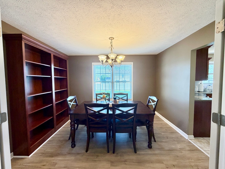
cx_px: 112
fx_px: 91
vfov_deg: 85.7
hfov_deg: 102.1
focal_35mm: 14
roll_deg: +0.3
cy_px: 84
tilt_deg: -3.5
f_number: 2.2
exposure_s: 1/60
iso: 200
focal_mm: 2.22
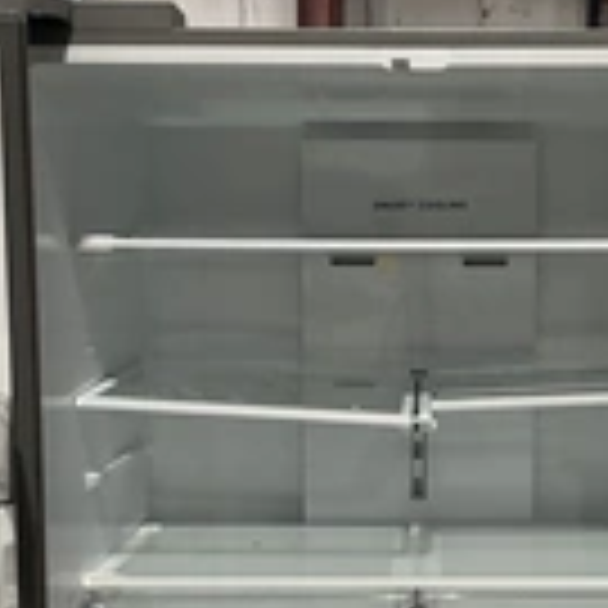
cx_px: 441
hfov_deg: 22.6
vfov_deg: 22.5
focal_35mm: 76
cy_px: 468
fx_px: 1510
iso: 125
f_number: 1.8
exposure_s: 1/60
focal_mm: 3
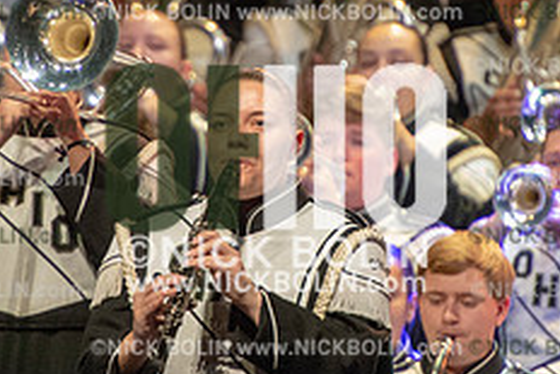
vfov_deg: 1.4
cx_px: 275
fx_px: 15549
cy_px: 179
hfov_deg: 2.1
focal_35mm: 999
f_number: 5.6
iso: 8000
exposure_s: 1/250
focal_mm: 400
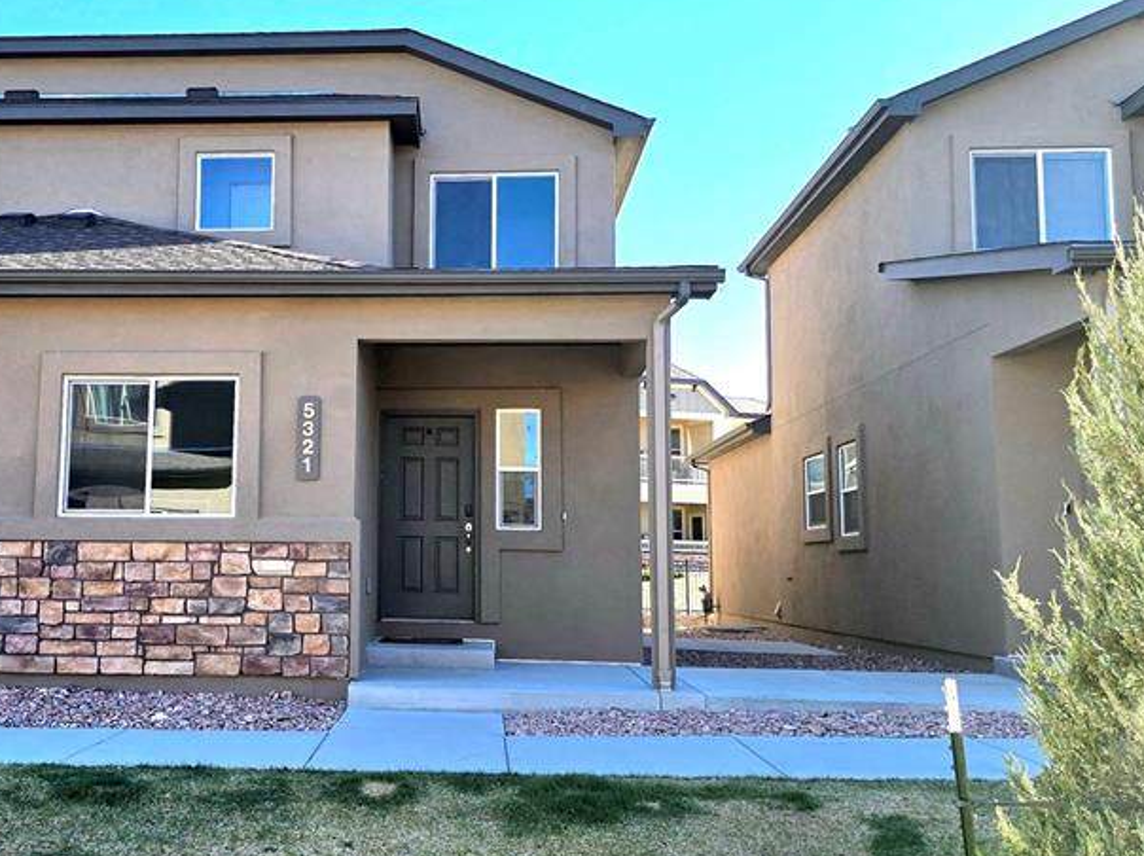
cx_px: 366
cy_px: 395
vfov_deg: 36.8
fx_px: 1288
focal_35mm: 39
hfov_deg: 47.0
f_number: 1.7
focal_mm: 6.3
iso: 12
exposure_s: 1/323
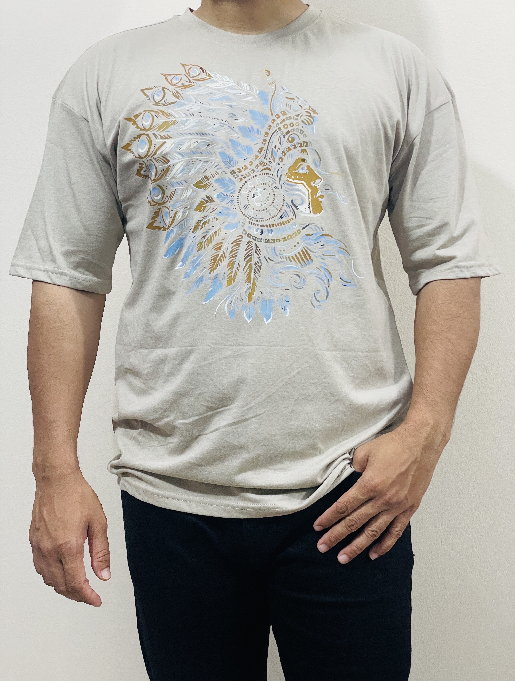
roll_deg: +1.3
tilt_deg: -0.9
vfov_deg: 36.7
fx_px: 1026
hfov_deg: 28.2
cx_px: 258
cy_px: 340
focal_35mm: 52
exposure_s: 1/50
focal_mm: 6
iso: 160
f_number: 2
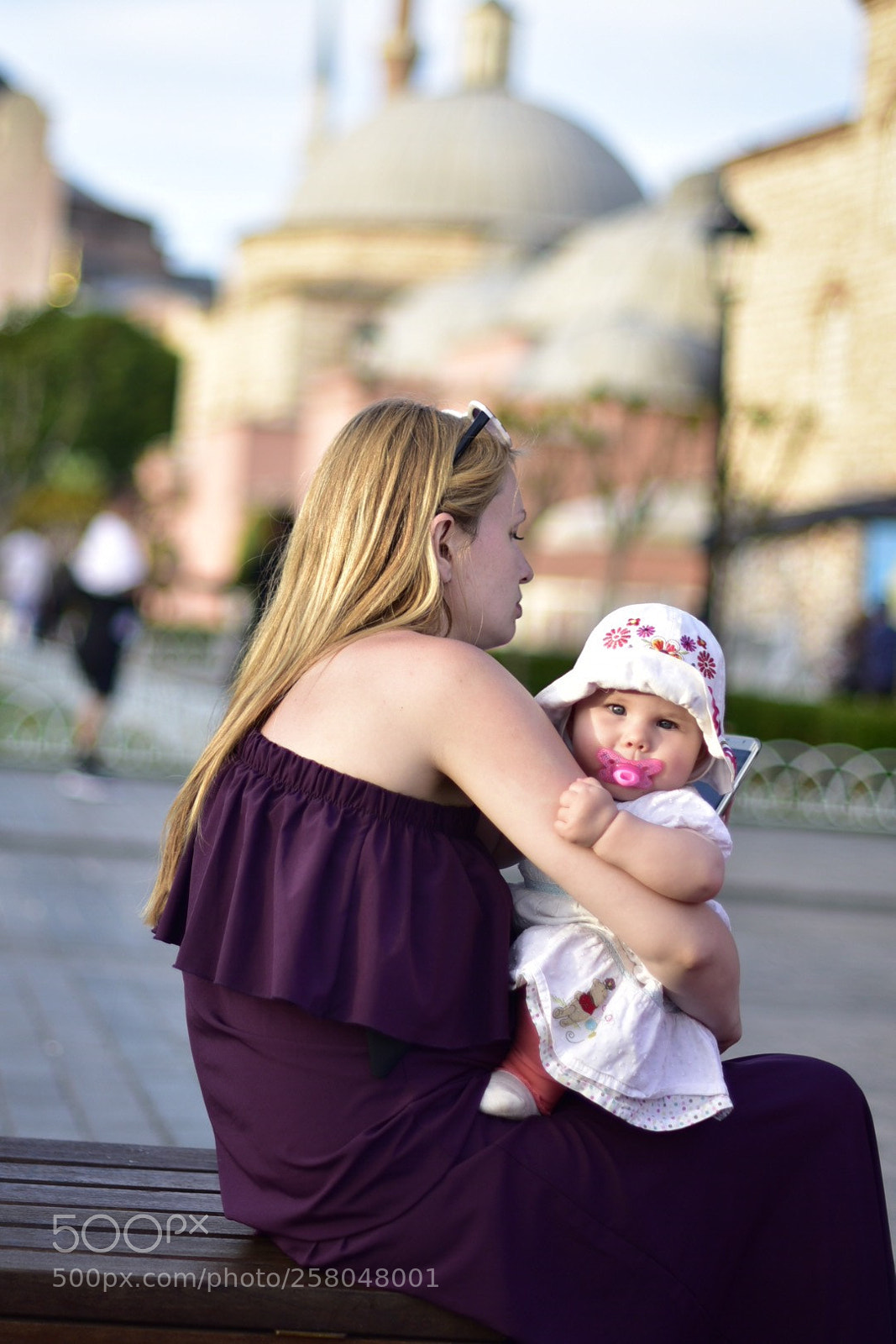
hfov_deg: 27.0
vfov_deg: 39.6
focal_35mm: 50
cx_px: 448
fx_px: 1866
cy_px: 672
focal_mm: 50
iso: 100
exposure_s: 1/1000
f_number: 1.4
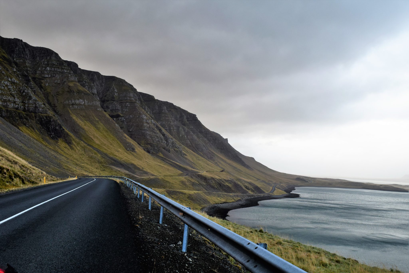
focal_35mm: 32
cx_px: 204
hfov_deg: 59.5
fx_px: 358
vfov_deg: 41.7
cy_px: 136
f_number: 8
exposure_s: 1/50
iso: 400
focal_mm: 21
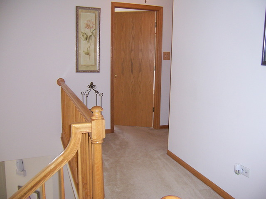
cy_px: 100
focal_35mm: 33
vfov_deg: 42.9
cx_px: 133
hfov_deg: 55.4
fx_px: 254
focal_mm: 5.5
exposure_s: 1/60
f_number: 2.8
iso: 140
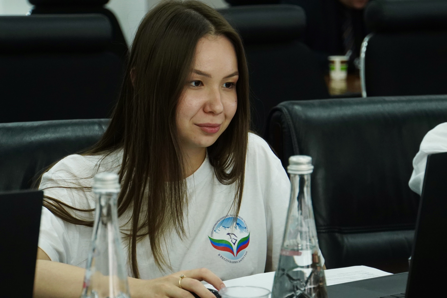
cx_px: 224
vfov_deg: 9.5
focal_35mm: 145
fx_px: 1800
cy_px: 149
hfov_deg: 14.2
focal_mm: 97
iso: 4000
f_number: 6.3
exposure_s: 1/125
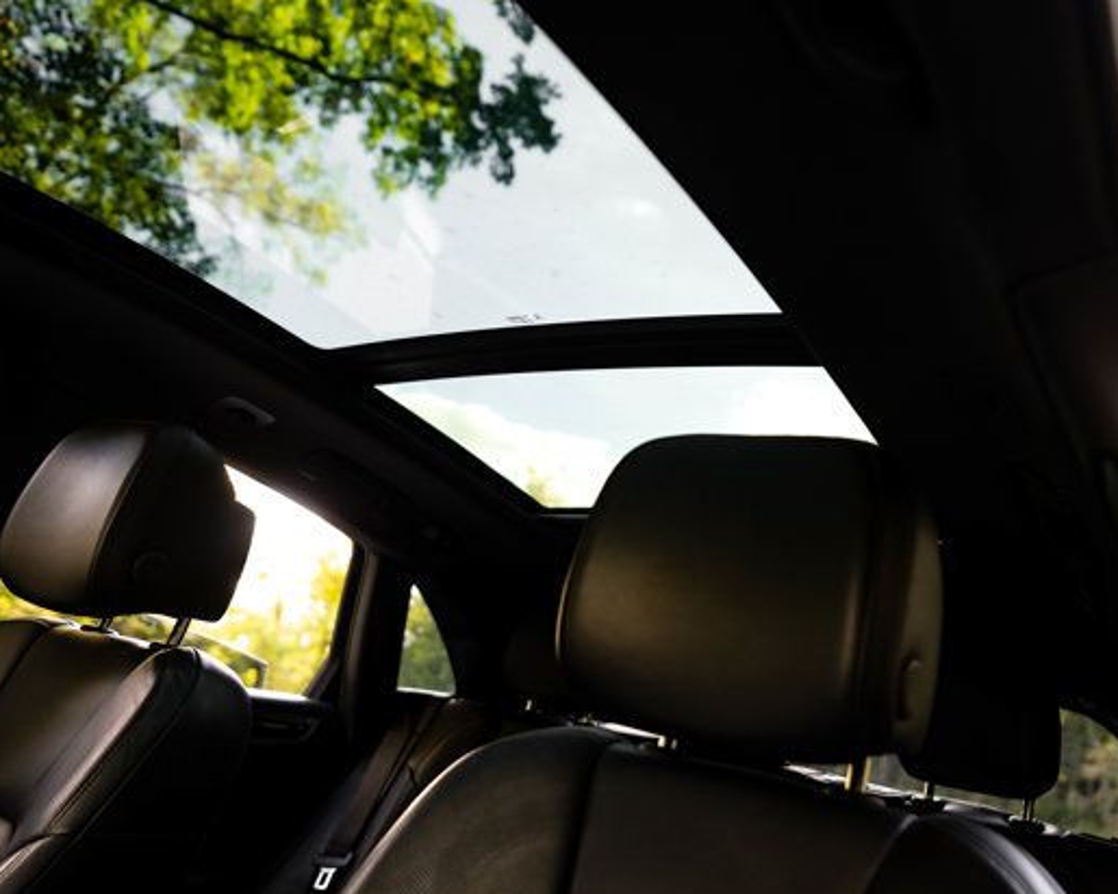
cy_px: 446
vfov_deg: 51.5
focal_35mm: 28
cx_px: 606
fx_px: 926
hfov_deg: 62.1
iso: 1000
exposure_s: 1/160
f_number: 3.2
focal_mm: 24
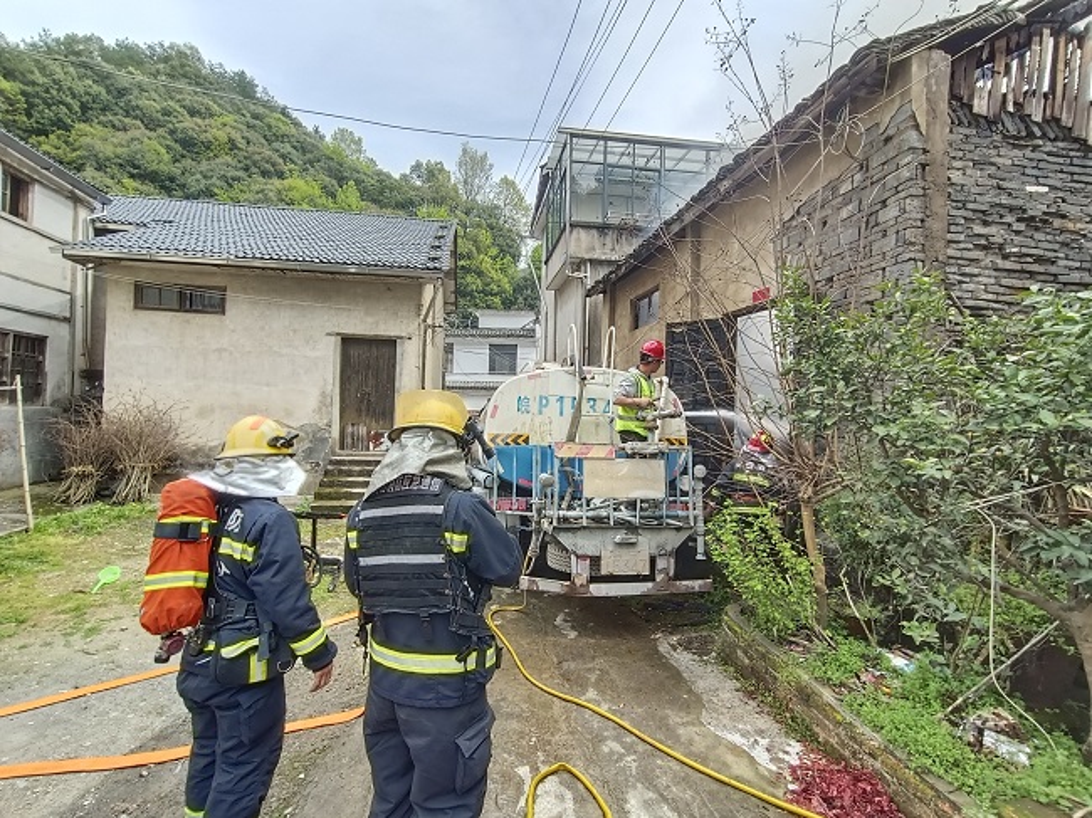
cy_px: 409
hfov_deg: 98.2
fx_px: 473
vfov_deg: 81.7
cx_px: 546
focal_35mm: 15
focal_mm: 1.66
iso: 100
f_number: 2.2
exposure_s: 1/141
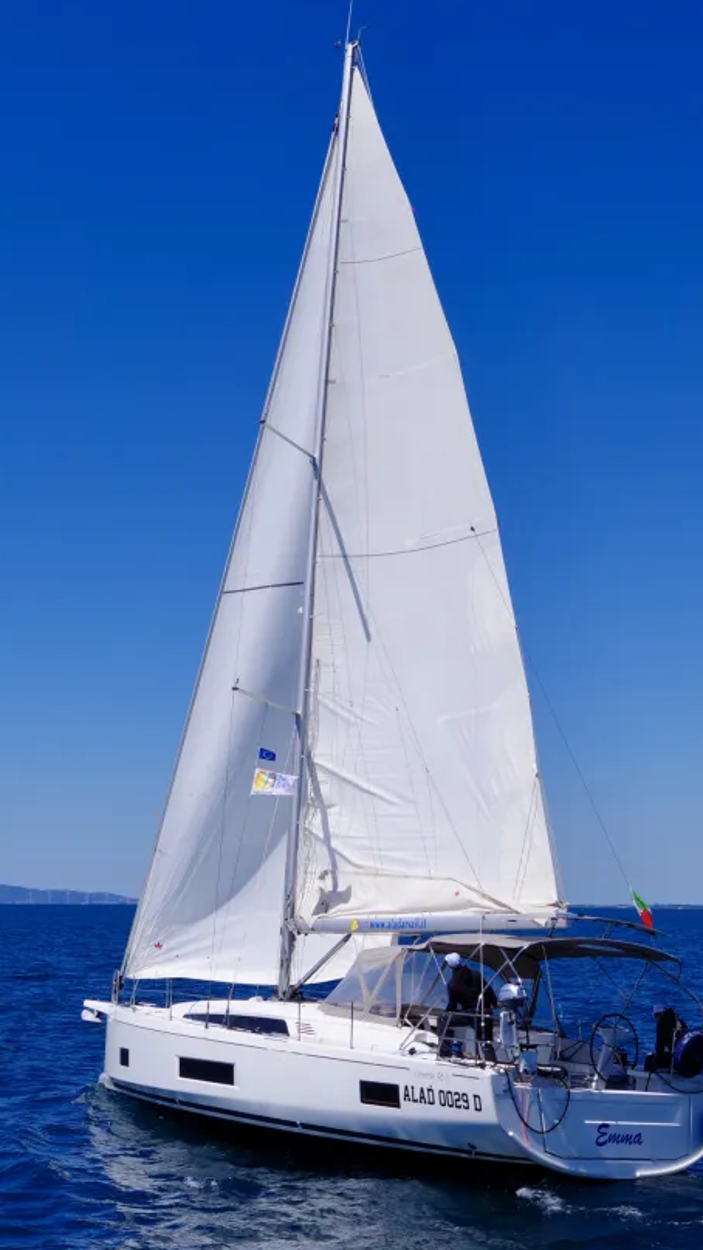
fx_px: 1160
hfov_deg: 33.7
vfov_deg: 56.6
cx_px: 378
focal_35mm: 35
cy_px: 639
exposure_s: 1/250
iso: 200
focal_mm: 30
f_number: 13
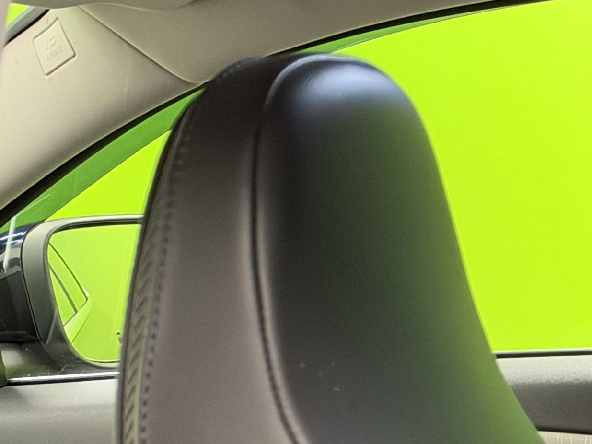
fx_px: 1898
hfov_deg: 14.6
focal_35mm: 111
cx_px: 1183
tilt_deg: -22.8
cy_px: 946
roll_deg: +0.2
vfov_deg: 11.7
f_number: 1.48
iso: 200
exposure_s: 1/50
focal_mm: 6.93
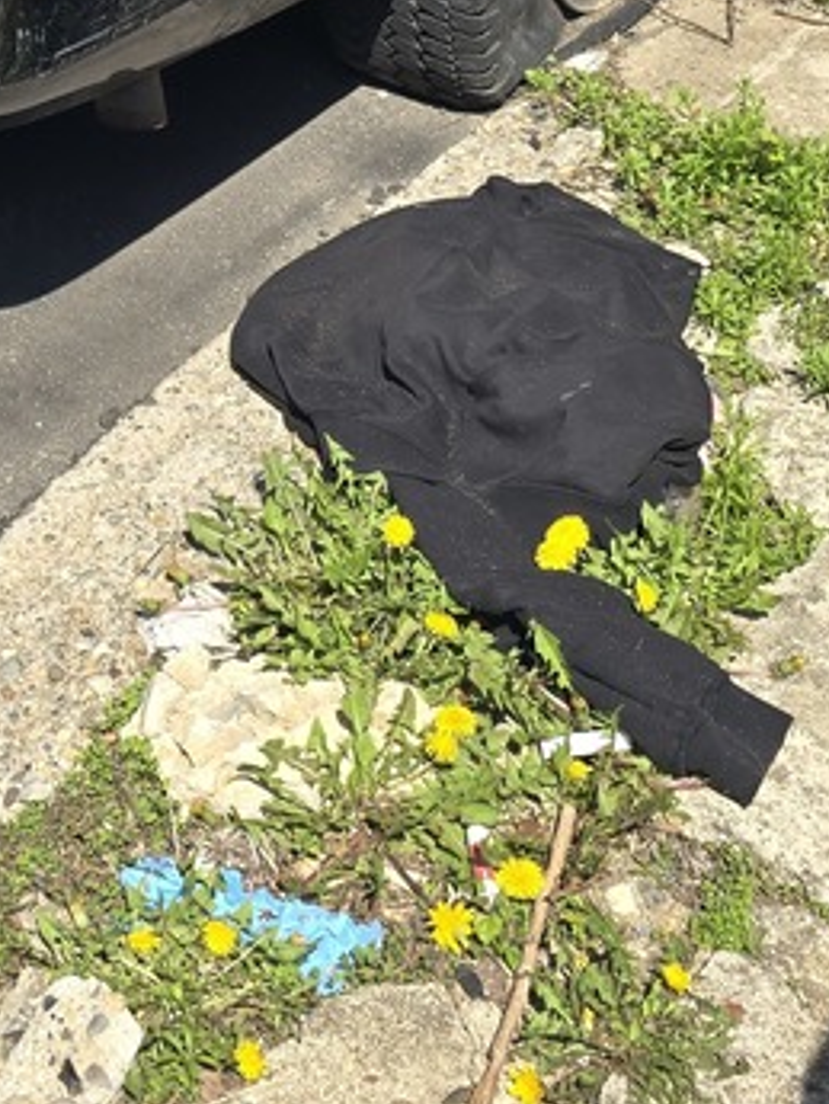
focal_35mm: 80
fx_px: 2553
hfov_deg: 17.9
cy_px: -371
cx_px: -61
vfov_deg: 21.8
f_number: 1.7
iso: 12
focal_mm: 6.3
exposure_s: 1/516
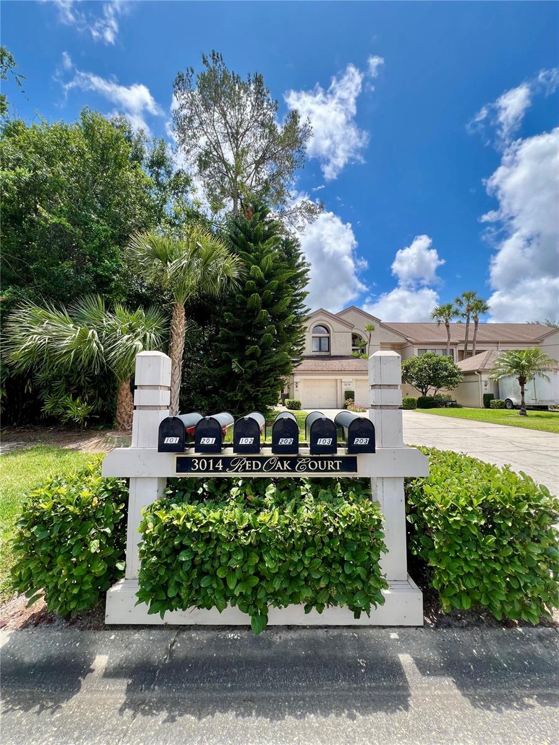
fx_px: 280
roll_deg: -0.1
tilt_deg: +3.8
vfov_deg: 106.2
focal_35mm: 13
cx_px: 280
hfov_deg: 89.9
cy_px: 372
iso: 32
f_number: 1.8
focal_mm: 1.57
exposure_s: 1/834
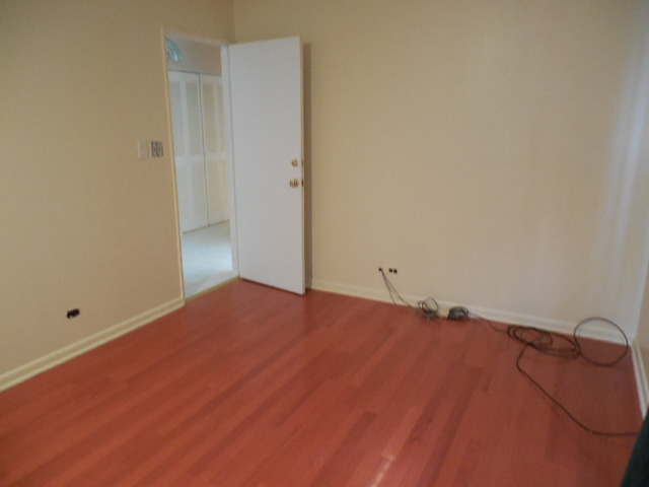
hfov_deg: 69.4
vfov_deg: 54.9
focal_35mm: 25
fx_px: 469
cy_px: 244
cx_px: 324
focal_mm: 4.5
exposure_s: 1/3
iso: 800
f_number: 3.3
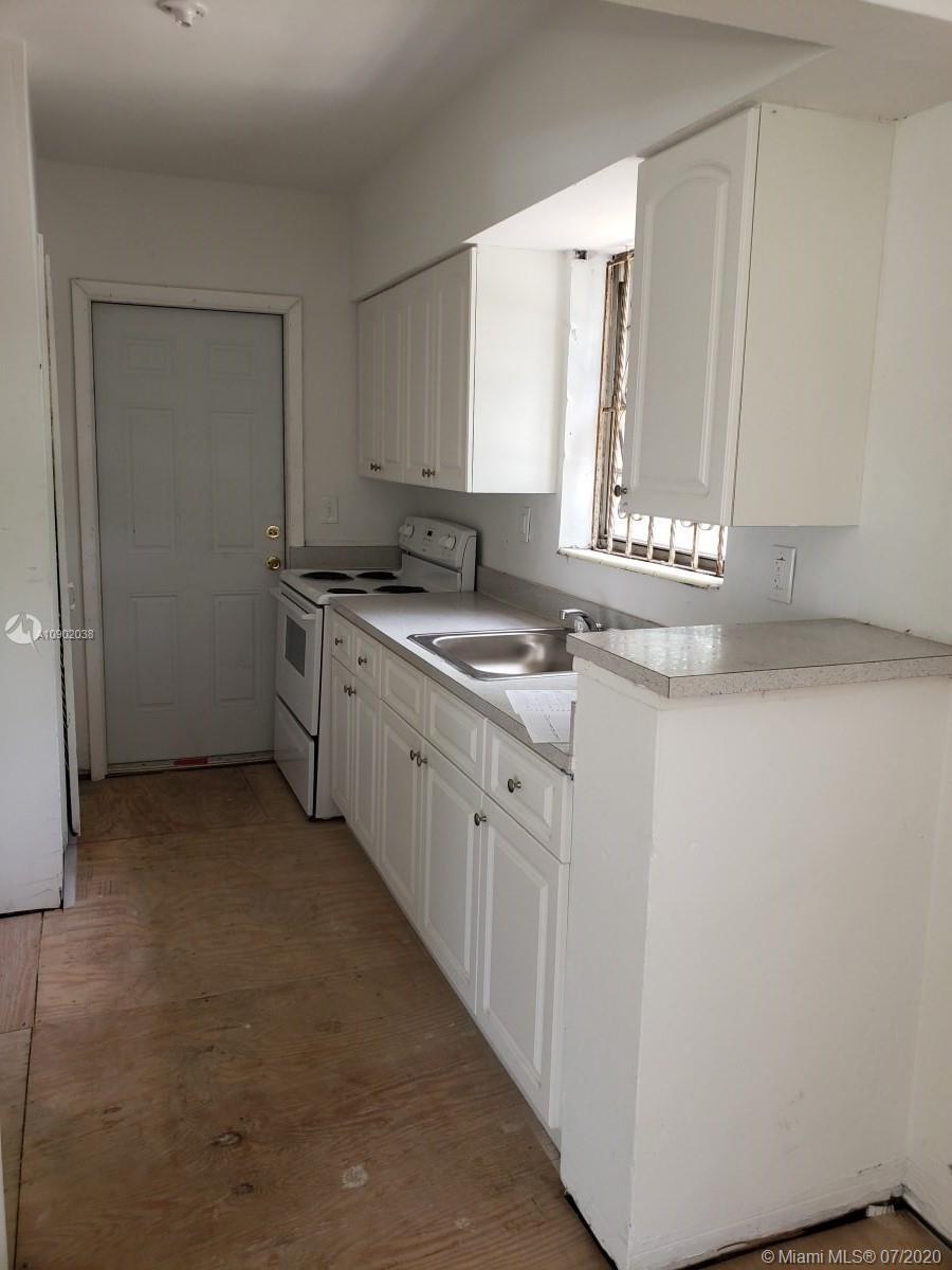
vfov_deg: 67.3
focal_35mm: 26
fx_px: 953
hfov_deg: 53.1
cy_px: 635
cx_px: 476
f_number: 2.4
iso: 100
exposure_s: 1/50
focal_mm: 4.3
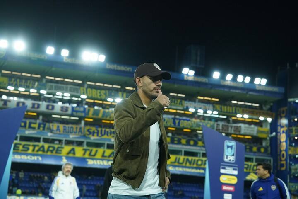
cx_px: 149
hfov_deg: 28.8
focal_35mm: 70
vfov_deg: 19.5
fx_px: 579
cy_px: 100
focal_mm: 70
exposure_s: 1/1000
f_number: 5.6
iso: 5000
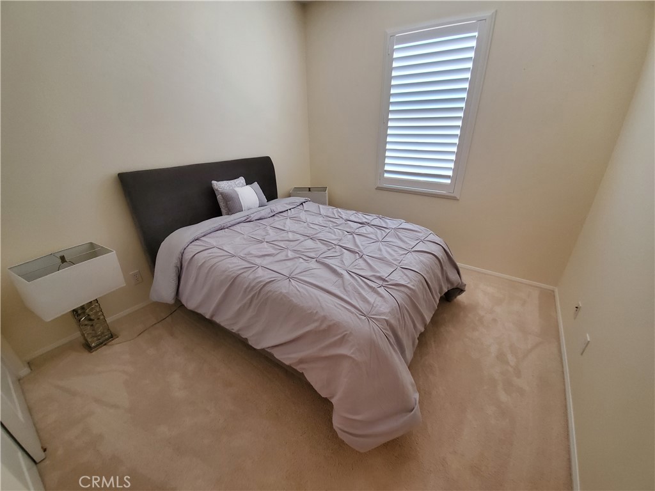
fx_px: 246
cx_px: 328
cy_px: 246
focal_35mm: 13
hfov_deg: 106.2
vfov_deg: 89.9
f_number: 2.2
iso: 500
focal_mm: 1.8
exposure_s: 1/39
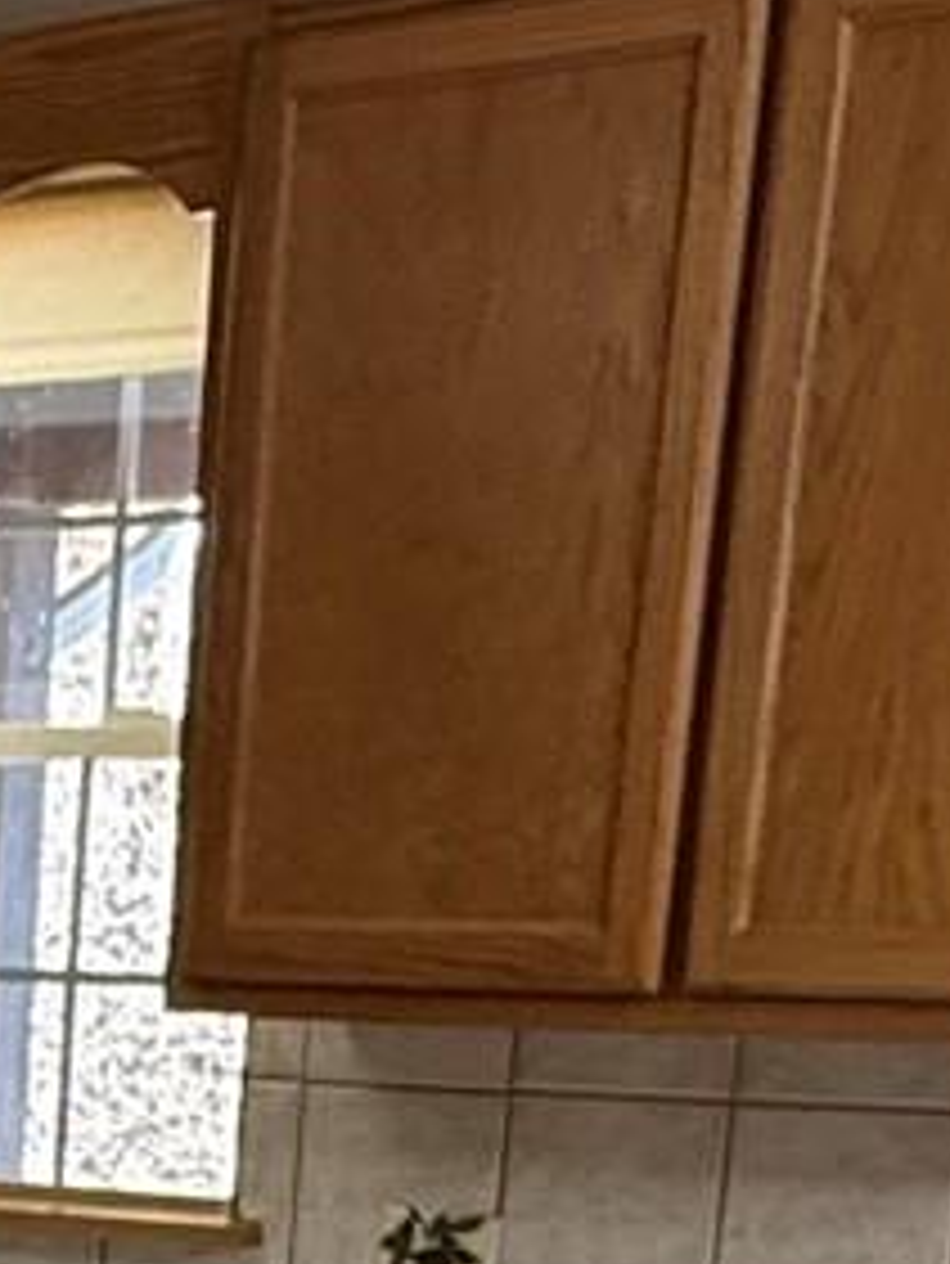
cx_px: -495
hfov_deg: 13.6
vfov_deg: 16.5
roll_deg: -0.9
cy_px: 2195
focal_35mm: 102
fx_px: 3730
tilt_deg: -19.2
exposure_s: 1/60
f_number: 2.2
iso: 250
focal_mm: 2.22
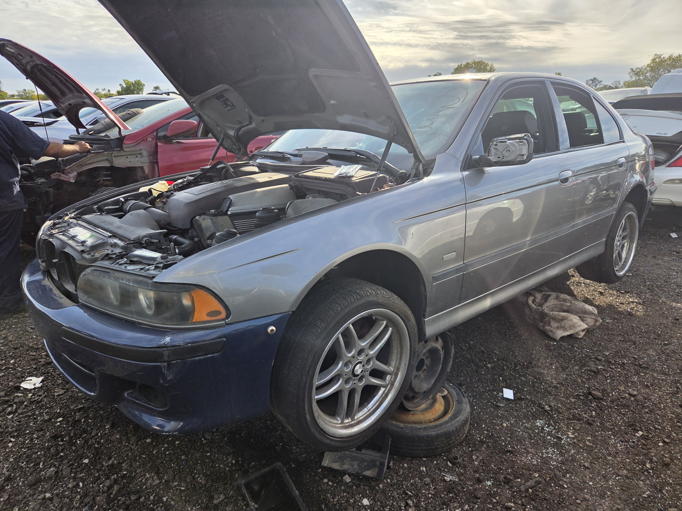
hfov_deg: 73.9
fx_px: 453
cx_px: 341
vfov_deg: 58.9
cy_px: 256
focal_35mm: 23
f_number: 1.8
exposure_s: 1/4770
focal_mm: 5.4
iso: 80
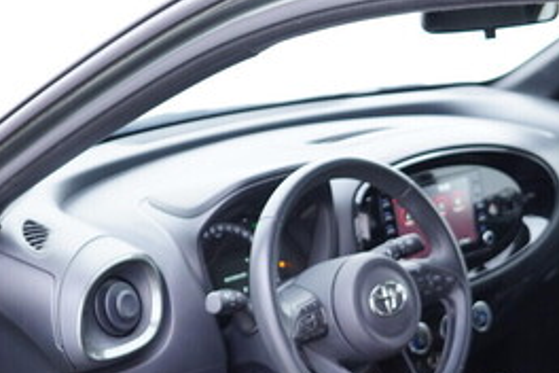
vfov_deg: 17.8
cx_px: 324
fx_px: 1164
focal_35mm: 75
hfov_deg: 27.0
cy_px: 368
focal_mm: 24
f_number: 2.8
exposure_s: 1/40
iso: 400
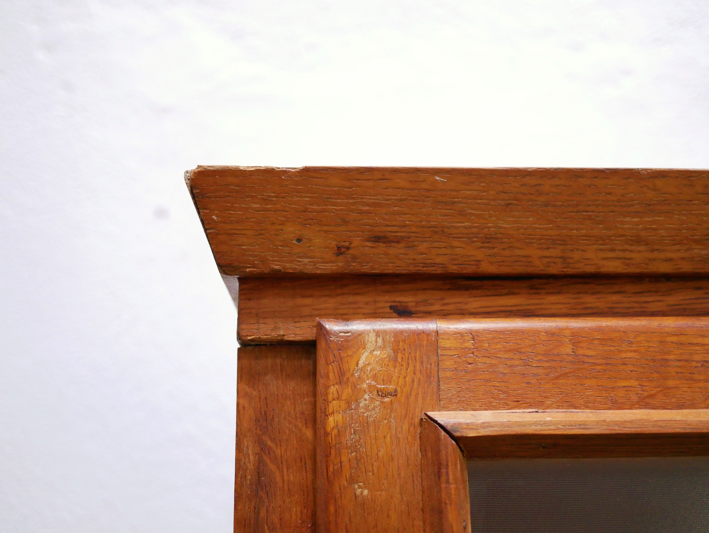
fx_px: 820
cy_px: 266
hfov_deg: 46.8
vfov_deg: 36.0
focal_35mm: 40
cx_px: 354
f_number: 1.7
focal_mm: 20
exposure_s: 1/60
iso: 2000
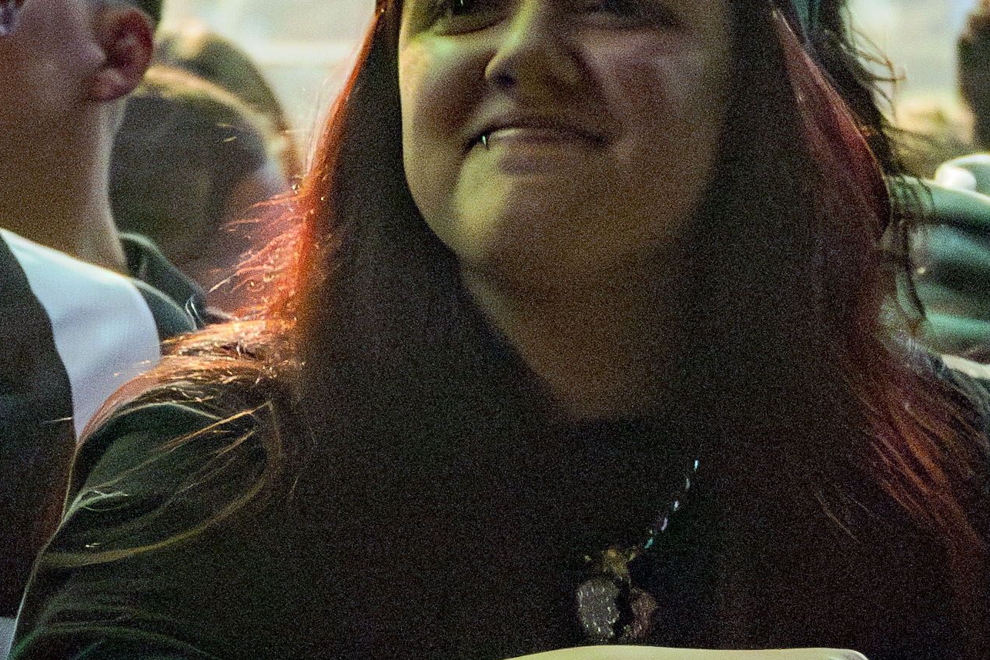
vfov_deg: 6.1
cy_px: 887
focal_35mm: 224
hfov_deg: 9.2
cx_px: 256
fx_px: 6159
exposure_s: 1/90
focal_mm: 32
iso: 12800
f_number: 2.8
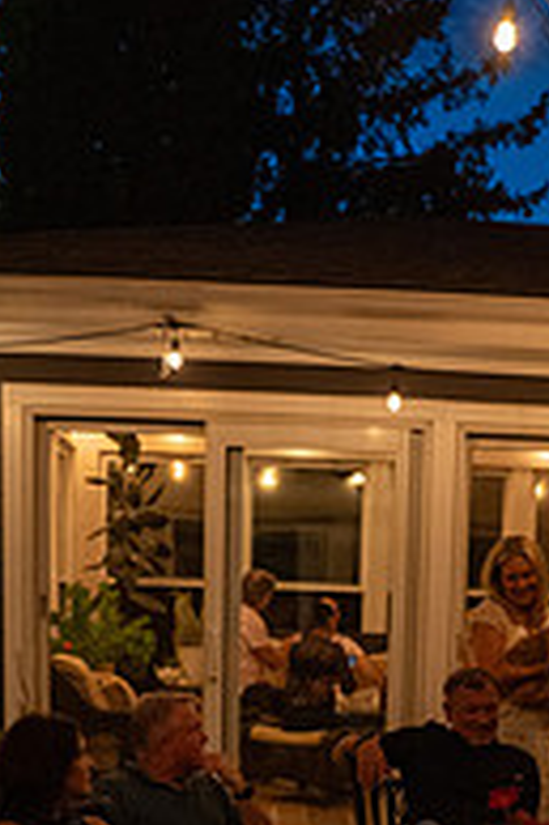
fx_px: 1489
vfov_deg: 27.9
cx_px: 413
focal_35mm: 65
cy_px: 940
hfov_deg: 20.7
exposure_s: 1/160
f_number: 3.5
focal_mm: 28
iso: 5000
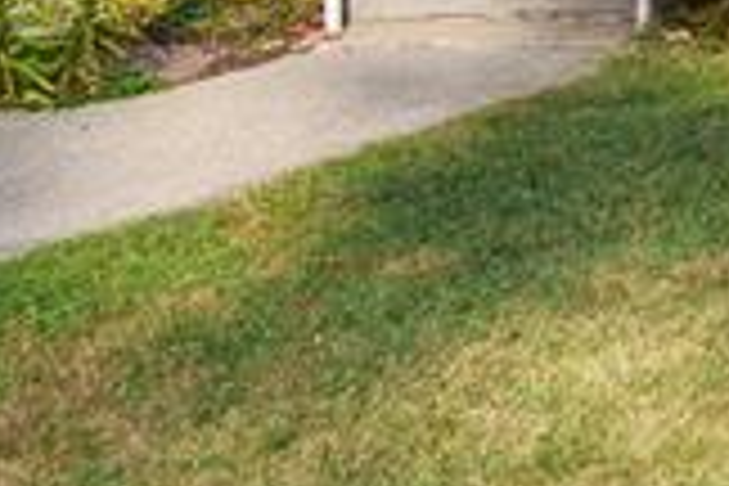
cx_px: 1638
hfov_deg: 14.7
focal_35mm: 101
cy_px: -529
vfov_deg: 11.9
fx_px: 2045
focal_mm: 16
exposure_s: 1/800
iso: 100
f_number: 4
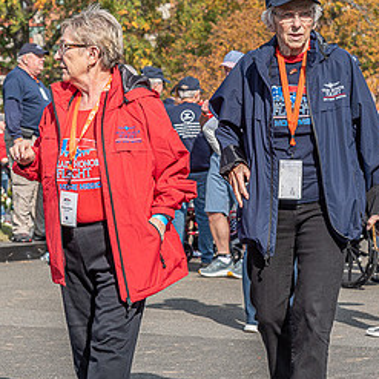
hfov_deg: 11.2
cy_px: 153
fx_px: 1932
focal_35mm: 156
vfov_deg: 11.2
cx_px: 172
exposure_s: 1/1000
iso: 500
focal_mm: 78
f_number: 8
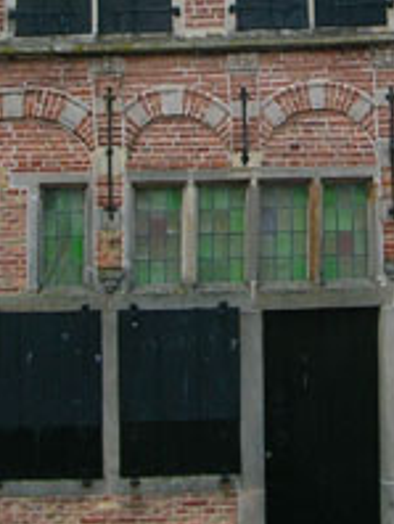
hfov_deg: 14.4
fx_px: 1560
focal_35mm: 103
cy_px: -34
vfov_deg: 18.4
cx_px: 233
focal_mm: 5.7
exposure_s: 1/42
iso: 50
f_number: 4.9
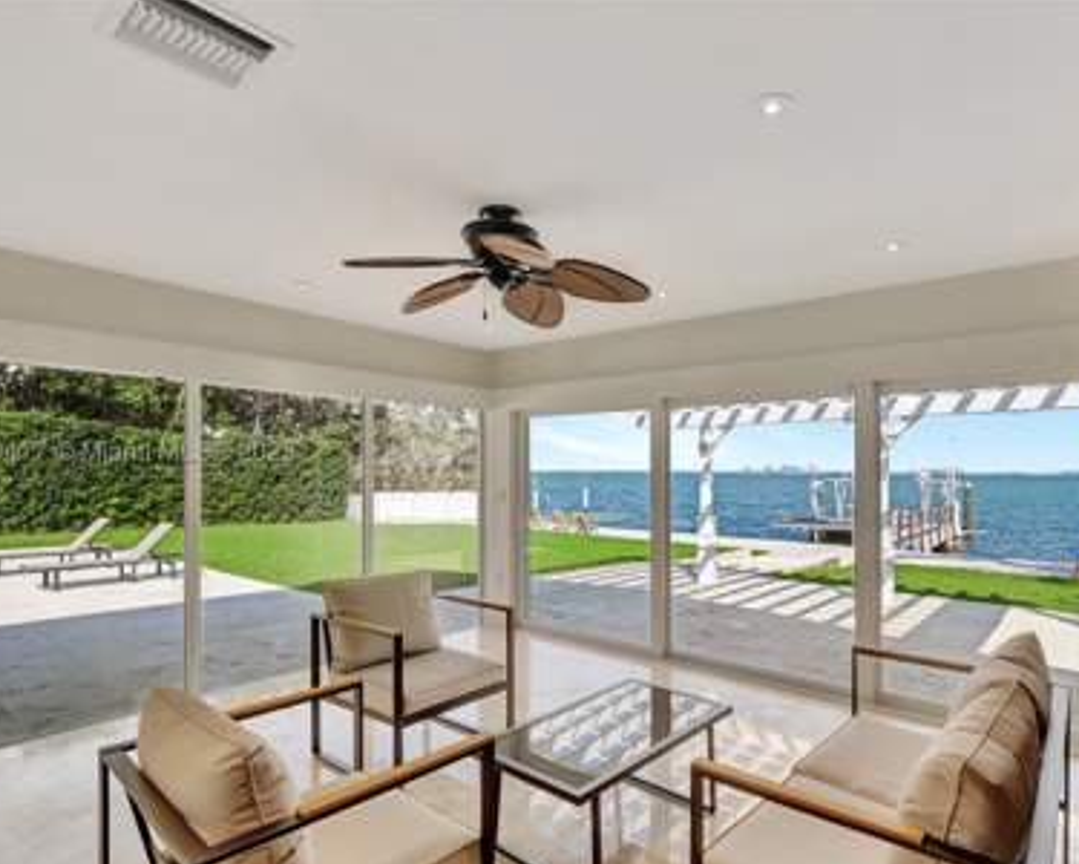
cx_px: 598
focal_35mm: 18
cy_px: 456
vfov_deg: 73.7
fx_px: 575
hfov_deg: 86.0
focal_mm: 10
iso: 1250
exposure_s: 1/60
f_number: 8
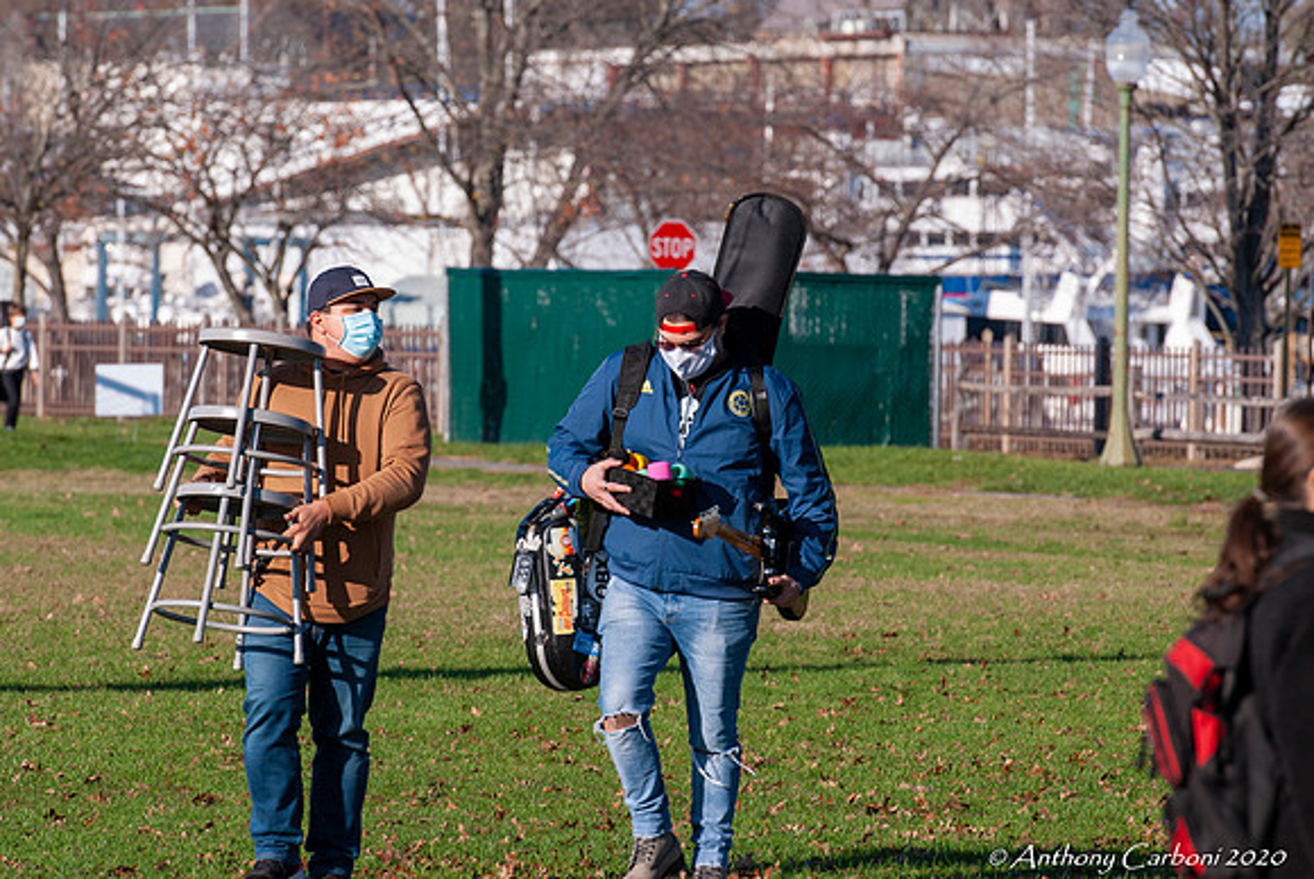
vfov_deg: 4.6
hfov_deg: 6.9
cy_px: 440
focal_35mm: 300
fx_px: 10961
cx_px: 657
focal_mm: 200
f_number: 8
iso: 100
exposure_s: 1/250
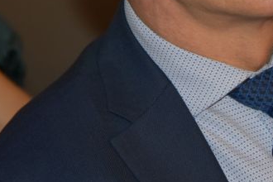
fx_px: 2942
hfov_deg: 5.3
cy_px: -73
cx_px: 246
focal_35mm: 388
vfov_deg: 3.5
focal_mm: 125
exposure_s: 1/60
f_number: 5.6
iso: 3200
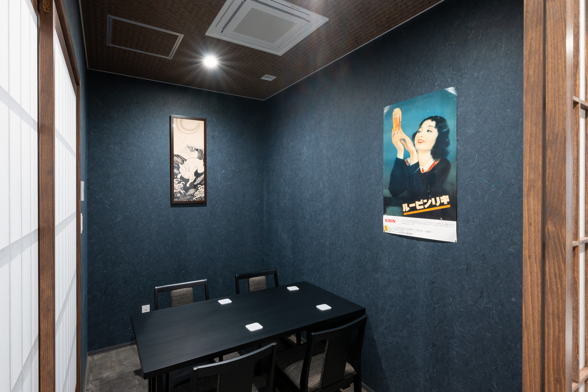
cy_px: 196
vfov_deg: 67.4
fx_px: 294
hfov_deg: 90.0
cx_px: 294
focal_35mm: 18
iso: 100
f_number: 14
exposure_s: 4
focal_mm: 18
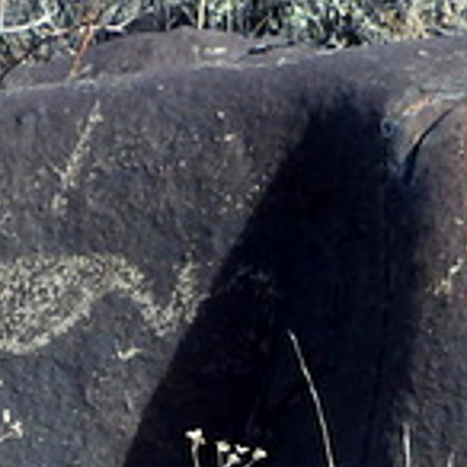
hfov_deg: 4.1
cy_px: 469
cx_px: -125
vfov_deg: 4.1
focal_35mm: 424
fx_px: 6472
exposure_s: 1/250
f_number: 5.9
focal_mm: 25
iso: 125
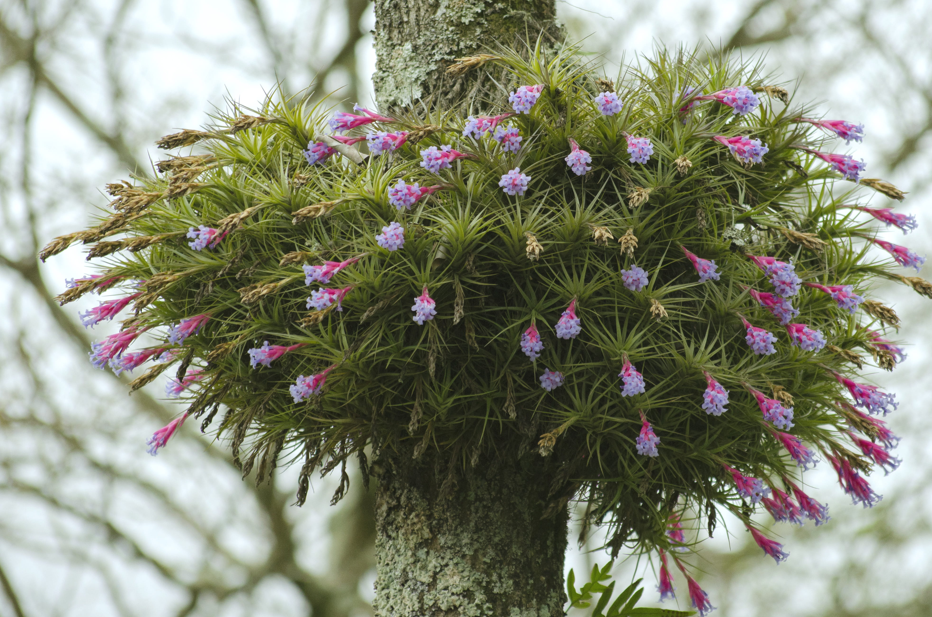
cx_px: 512
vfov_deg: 6.0
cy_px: 265
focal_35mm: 229
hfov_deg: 9.0
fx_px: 5916
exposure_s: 1/640
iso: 1000
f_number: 6.3
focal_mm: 122
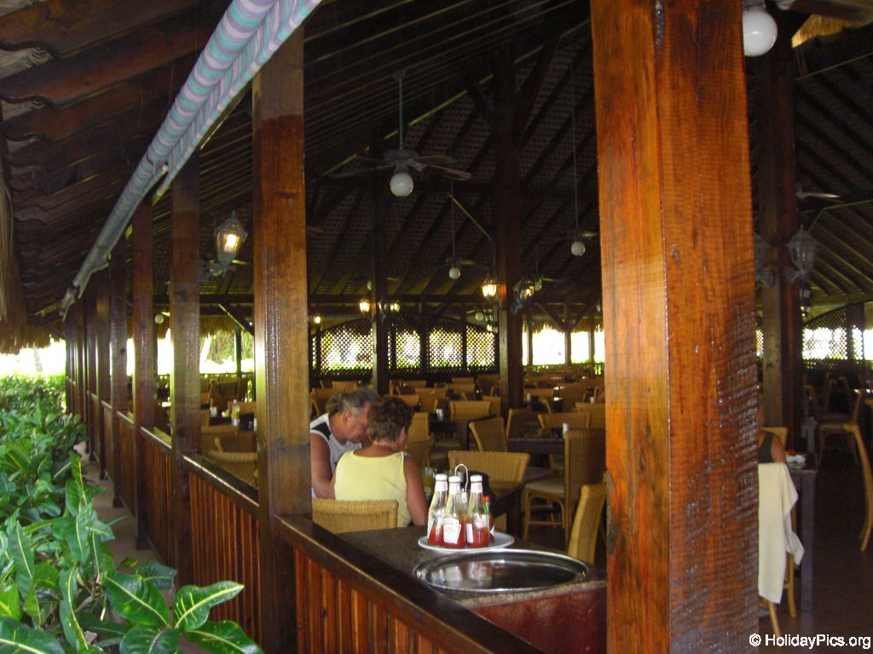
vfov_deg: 37.7
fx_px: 958
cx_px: 436
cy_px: 327
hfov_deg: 49.0
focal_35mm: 38
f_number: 2.7
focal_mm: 6.2
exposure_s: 1/60
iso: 200
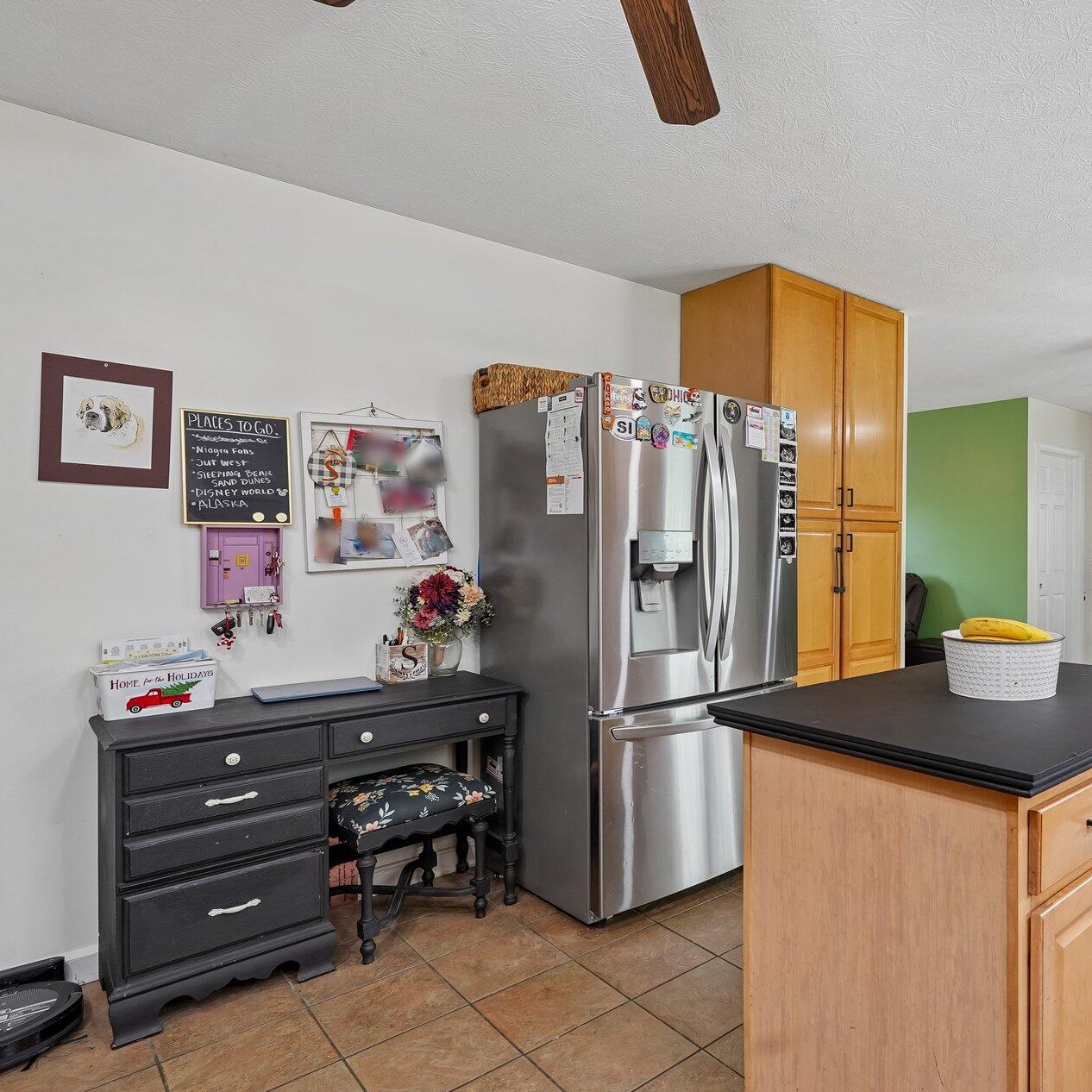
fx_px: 785
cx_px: 822
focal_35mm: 22
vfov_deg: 69.6
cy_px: 552
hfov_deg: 65.3
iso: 400
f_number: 8
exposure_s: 1/13
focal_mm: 16
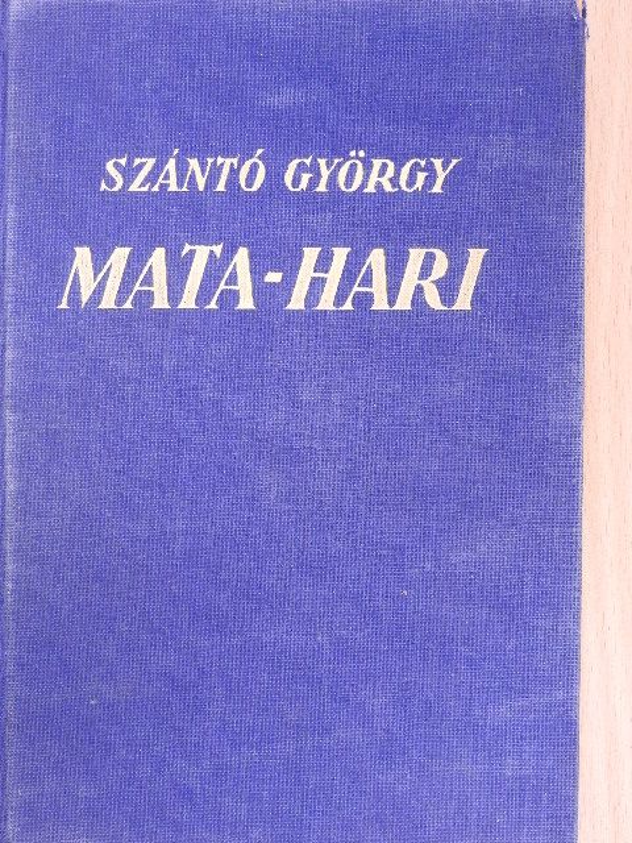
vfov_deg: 24.4
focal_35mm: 80
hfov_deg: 18.4
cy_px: 422
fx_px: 1947
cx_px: 316
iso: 400
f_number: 4.5
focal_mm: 14.3
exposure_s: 1/20
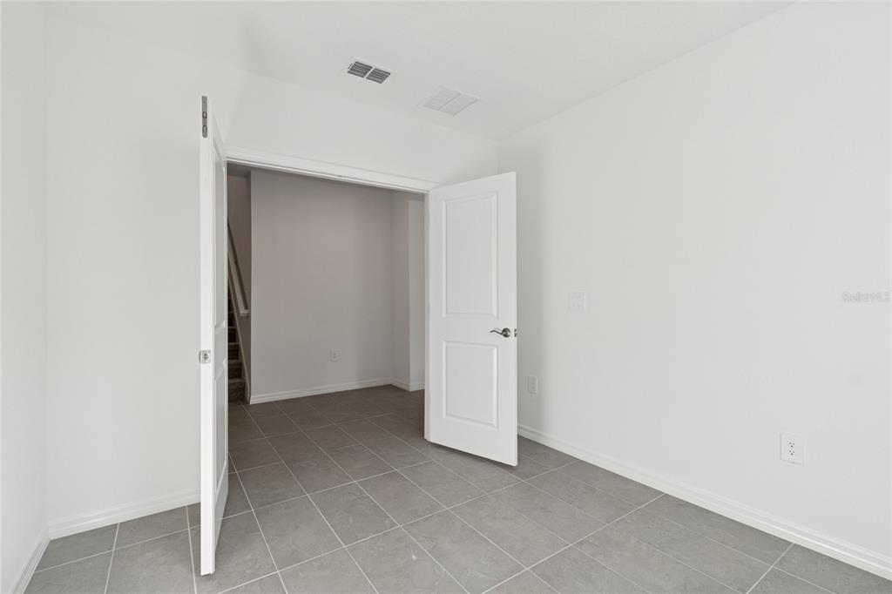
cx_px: 446
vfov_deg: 77.3
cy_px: 297
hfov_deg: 100.4
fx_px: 372
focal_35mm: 15
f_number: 7.1
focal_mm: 10
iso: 100
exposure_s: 1/60
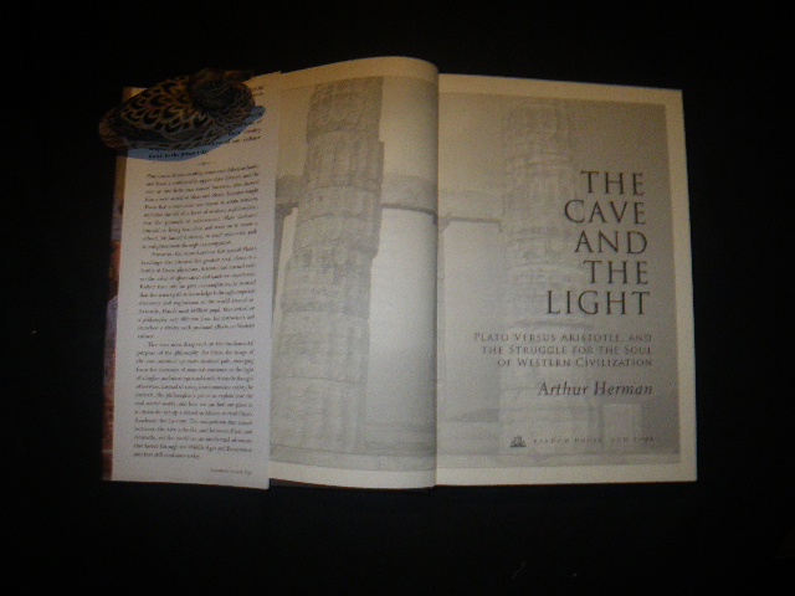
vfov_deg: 49.7
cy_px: 298
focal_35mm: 28
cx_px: 398
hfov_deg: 63.4
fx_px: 643
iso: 160
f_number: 3.5
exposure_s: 1/50
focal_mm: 5
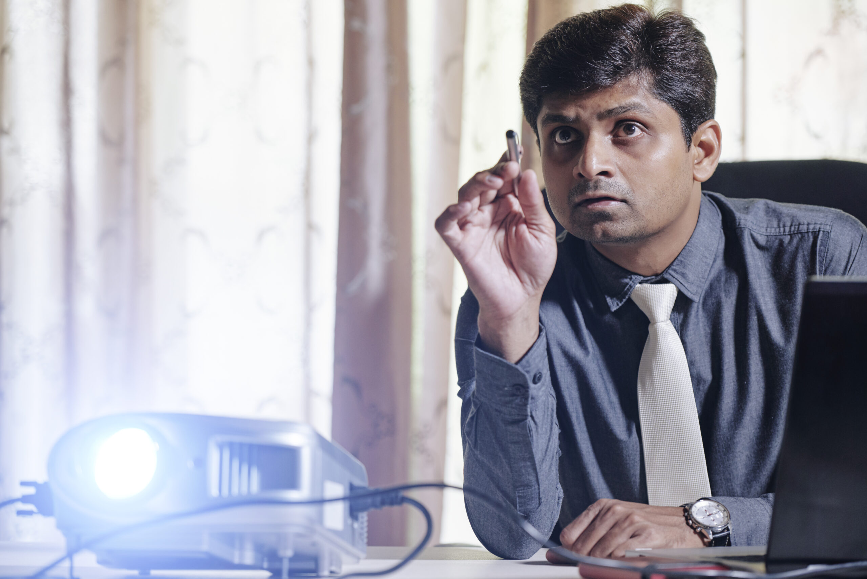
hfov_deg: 15.8
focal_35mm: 130
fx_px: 3132
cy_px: 290
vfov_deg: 10.6
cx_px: 434
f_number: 4
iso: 500
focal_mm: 130
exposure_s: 1/160
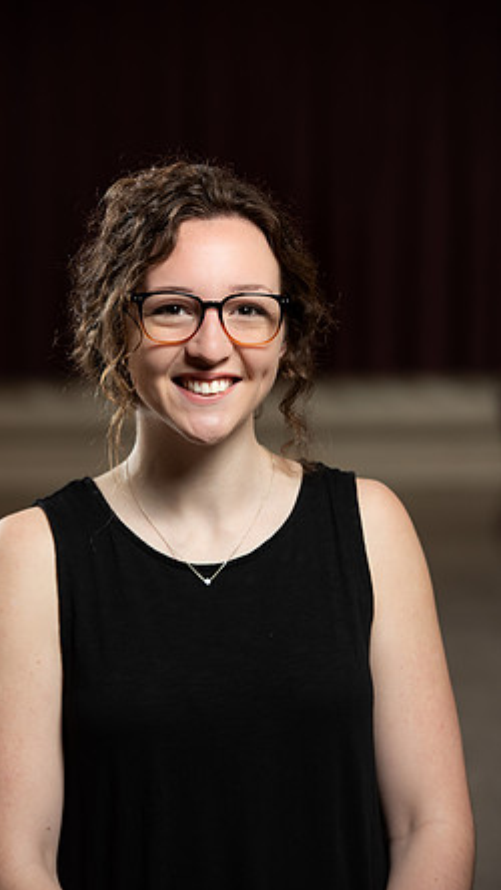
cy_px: 447
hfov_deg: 8.8
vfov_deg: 15.6
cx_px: 204
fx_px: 3257
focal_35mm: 138
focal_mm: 130
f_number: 5.6
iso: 640
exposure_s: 1/200
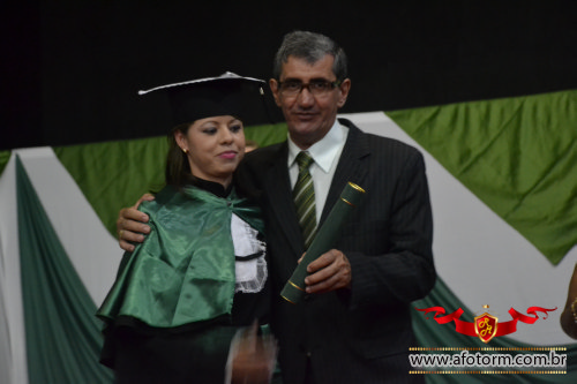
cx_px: 288
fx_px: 1802
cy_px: 192
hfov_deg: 18.2
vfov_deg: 12.2
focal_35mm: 112
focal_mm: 75
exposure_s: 1/25
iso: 3200
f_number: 5.3
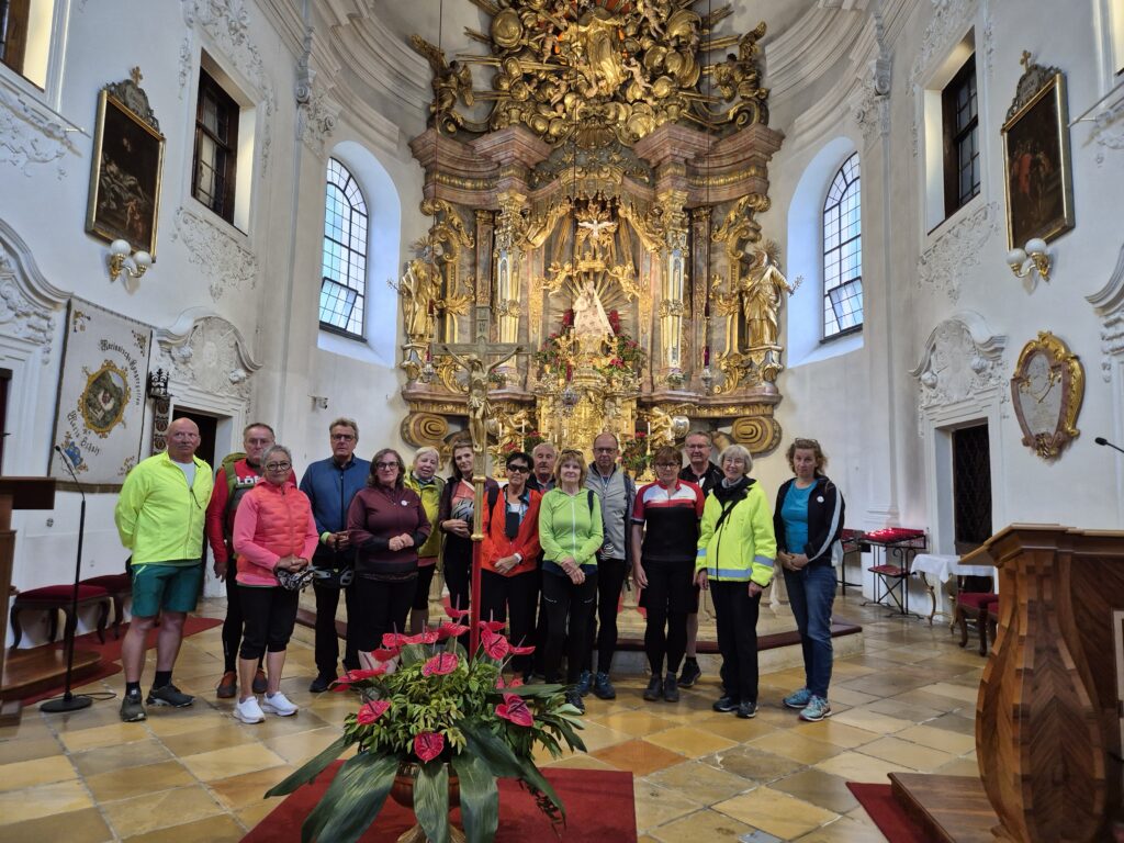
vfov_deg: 58.9
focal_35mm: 23
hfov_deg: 73.9
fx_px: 747
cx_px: 562
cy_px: 422
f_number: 1.8
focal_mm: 5.4
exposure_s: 1/100
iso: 200
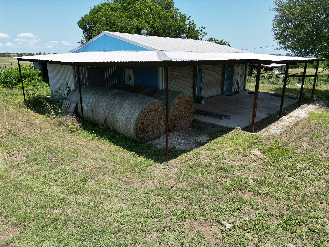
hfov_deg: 71.6
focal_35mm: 24
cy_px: 124
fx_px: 228
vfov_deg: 56.8
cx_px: 164
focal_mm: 6.72
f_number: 1.7
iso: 130
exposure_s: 1/3000
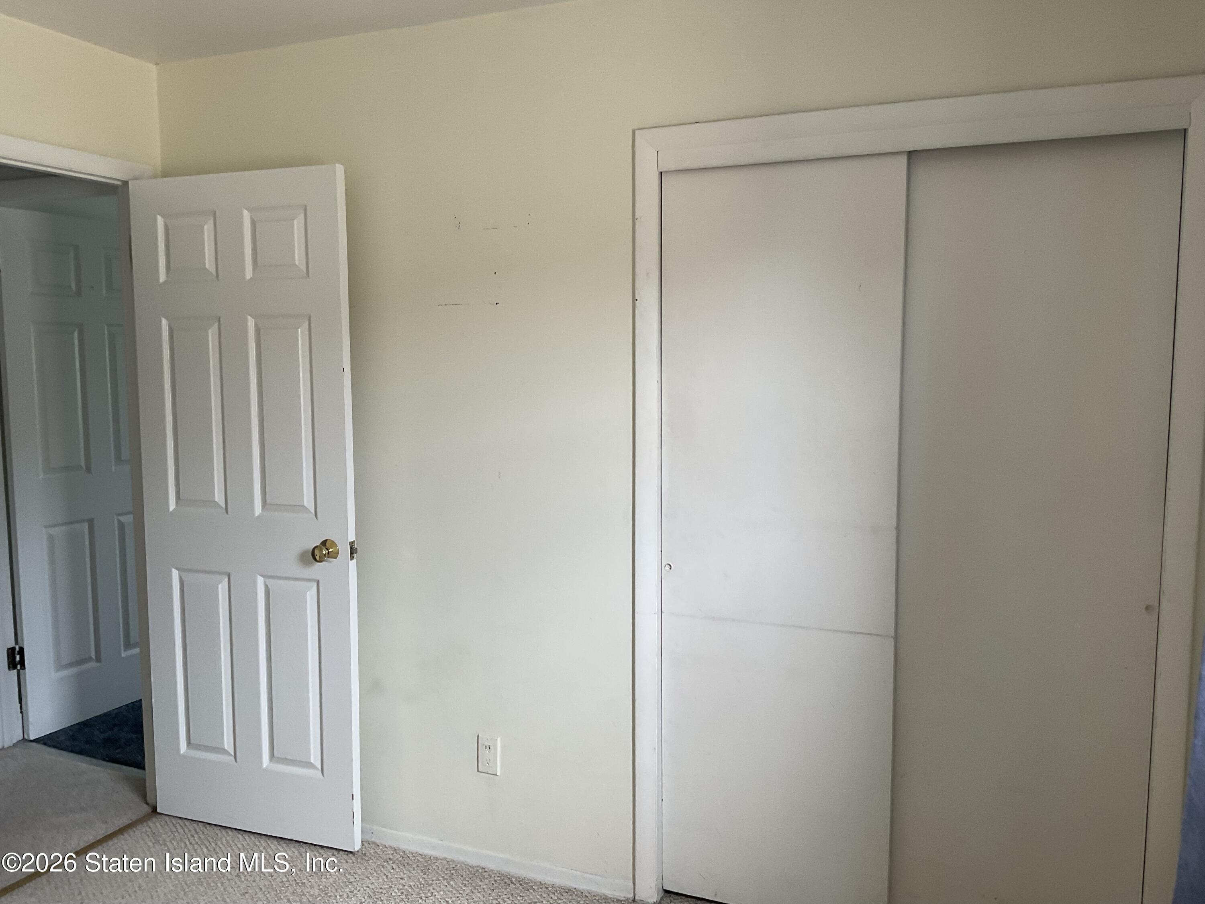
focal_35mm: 29
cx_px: 602
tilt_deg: -4.7
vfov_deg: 48.2
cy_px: 452
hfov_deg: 61.7
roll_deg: +0.7
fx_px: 1010
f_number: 1.8
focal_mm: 3
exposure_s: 1/120
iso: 50
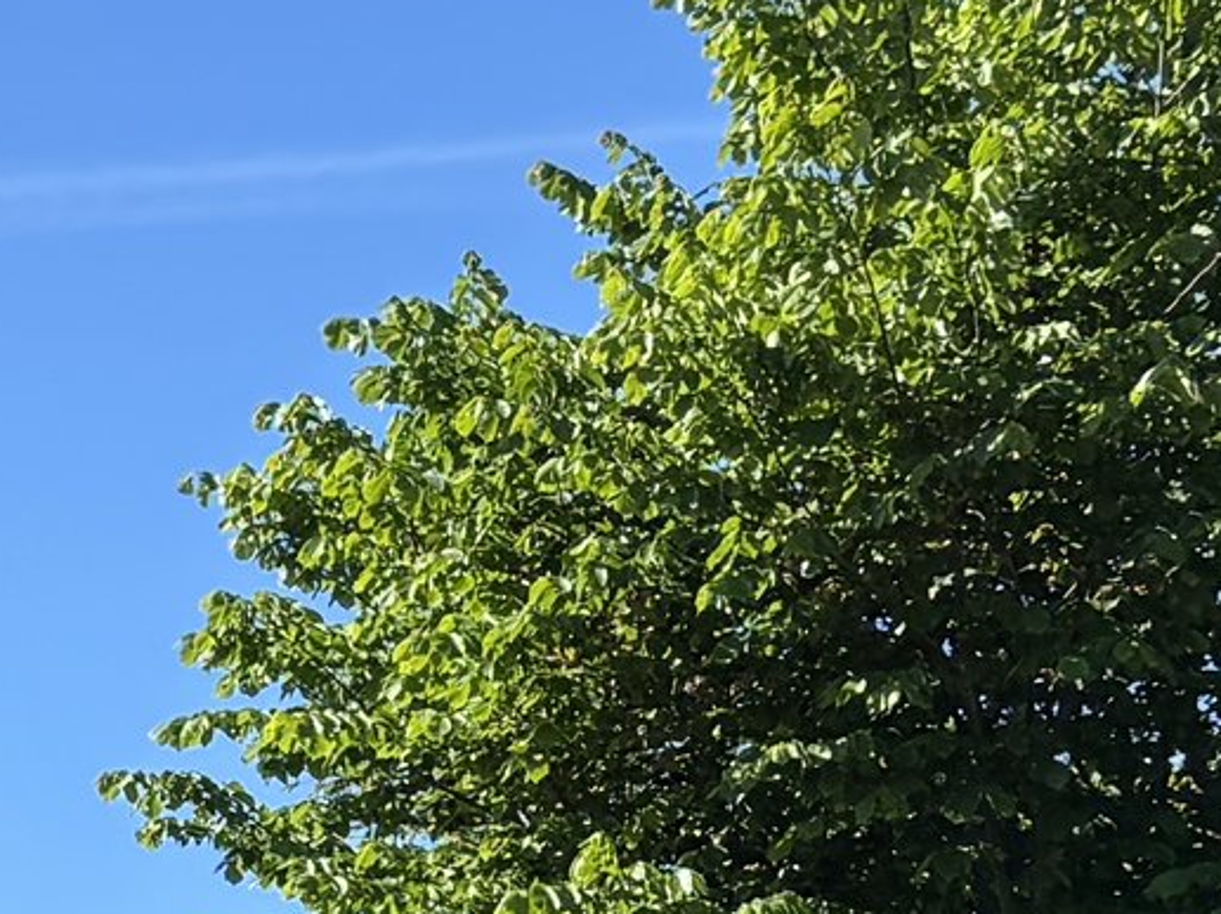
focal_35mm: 151
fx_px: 5322
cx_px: -1386
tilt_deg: +6.8
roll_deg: -0.5
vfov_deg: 9.4
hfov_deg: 11.5
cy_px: 1512
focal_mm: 5.96
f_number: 1.6
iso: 50
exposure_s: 1/1949
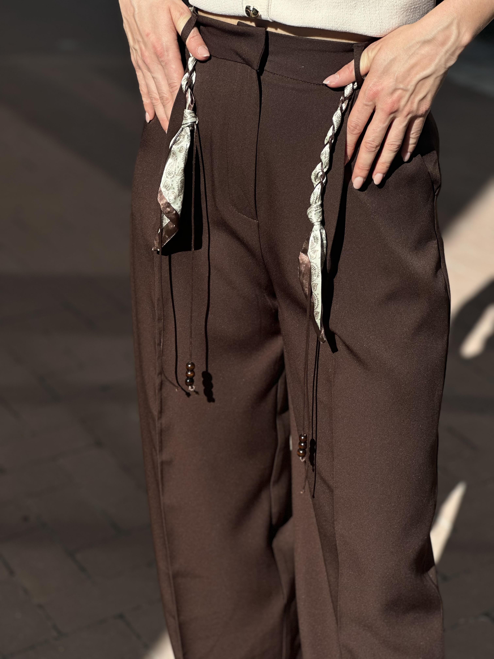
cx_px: 247
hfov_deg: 19.1
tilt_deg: -25.7
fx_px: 1465
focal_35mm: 77
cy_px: 330
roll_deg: -1.2
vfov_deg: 25.3
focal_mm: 9
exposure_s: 1/747
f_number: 2.8
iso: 32
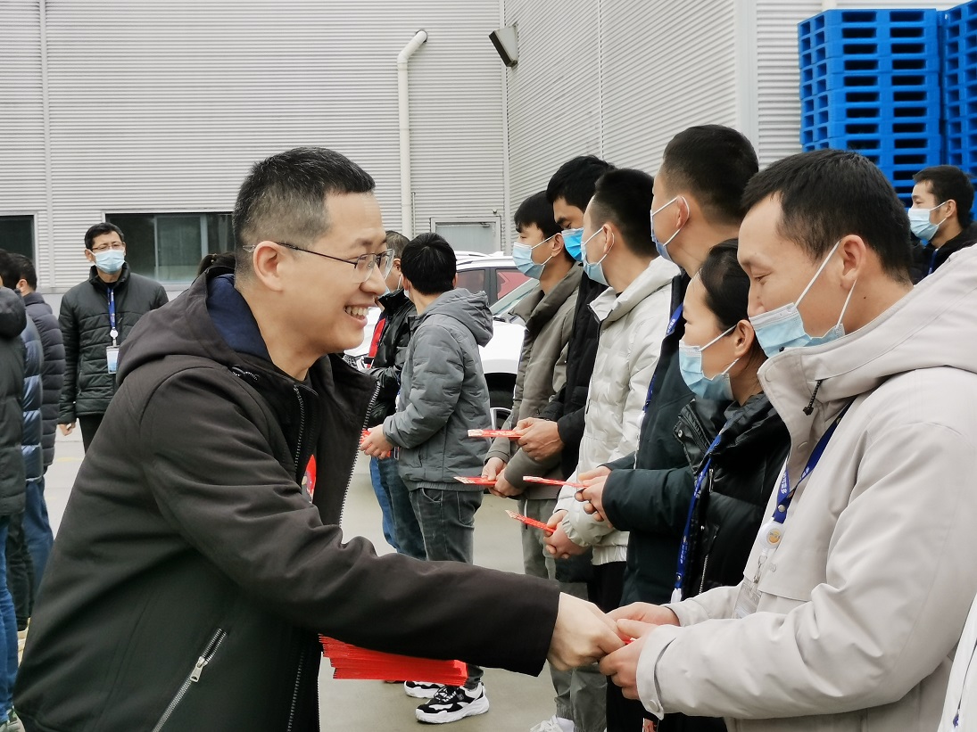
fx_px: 1693
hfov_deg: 32.2
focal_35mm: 60
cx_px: 488
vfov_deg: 24.4
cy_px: 366
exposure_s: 1/740
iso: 50
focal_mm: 5.58
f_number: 1.8
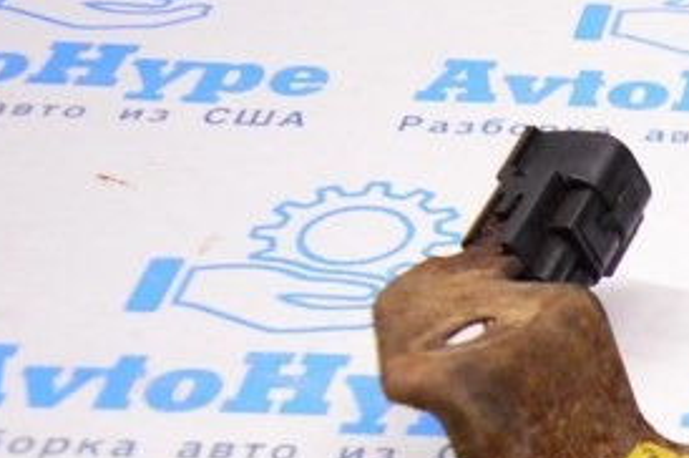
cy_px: 847
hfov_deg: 17.2
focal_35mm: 101
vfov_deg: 12.3
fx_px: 1931
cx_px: 1172
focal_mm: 18
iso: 3200
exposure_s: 1/320
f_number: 3.5
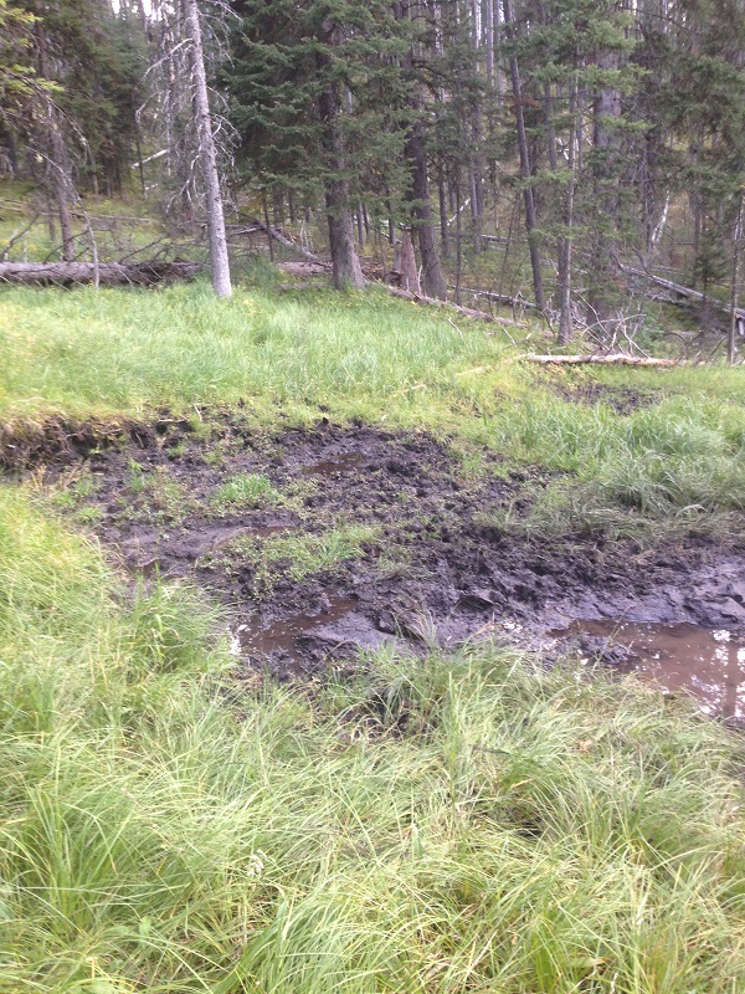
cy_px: 497
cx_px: 372
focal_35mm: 33
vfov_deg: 55.4
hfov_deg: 42.9
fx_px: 947
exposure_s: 1/20
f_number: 2.4
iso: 50
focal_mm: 4.12
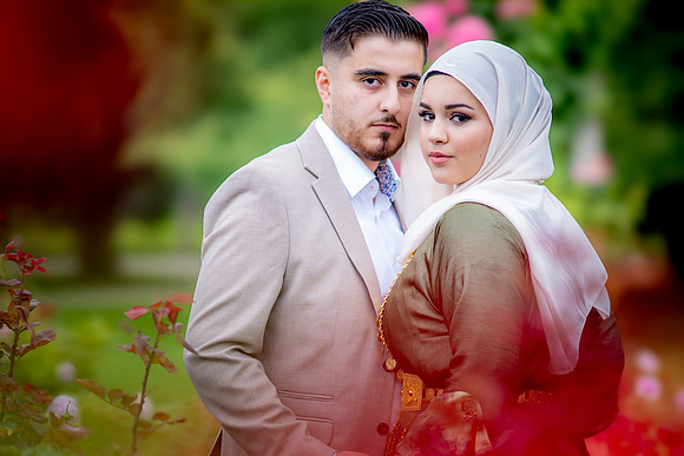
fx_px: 2413
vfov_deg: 10.8
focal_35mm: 127
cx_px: 342
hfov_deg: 16.1
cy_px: 228
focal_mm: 85
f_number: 1.4
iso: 100
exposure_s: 1/1600
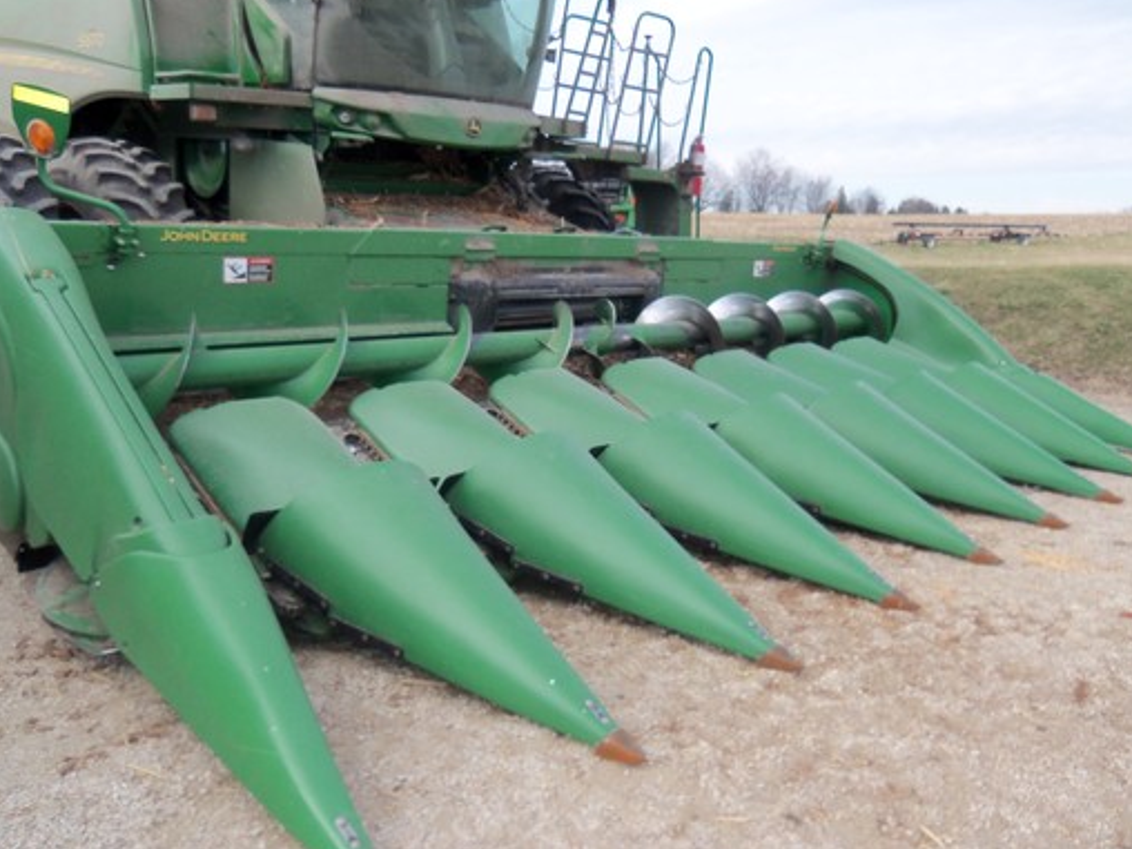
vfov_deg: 46.8
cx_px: 588
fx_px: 981
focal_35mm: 30
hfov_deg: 59.9
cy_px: 403
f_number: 3.9
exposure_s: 1/200
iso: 64
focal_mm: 5.1
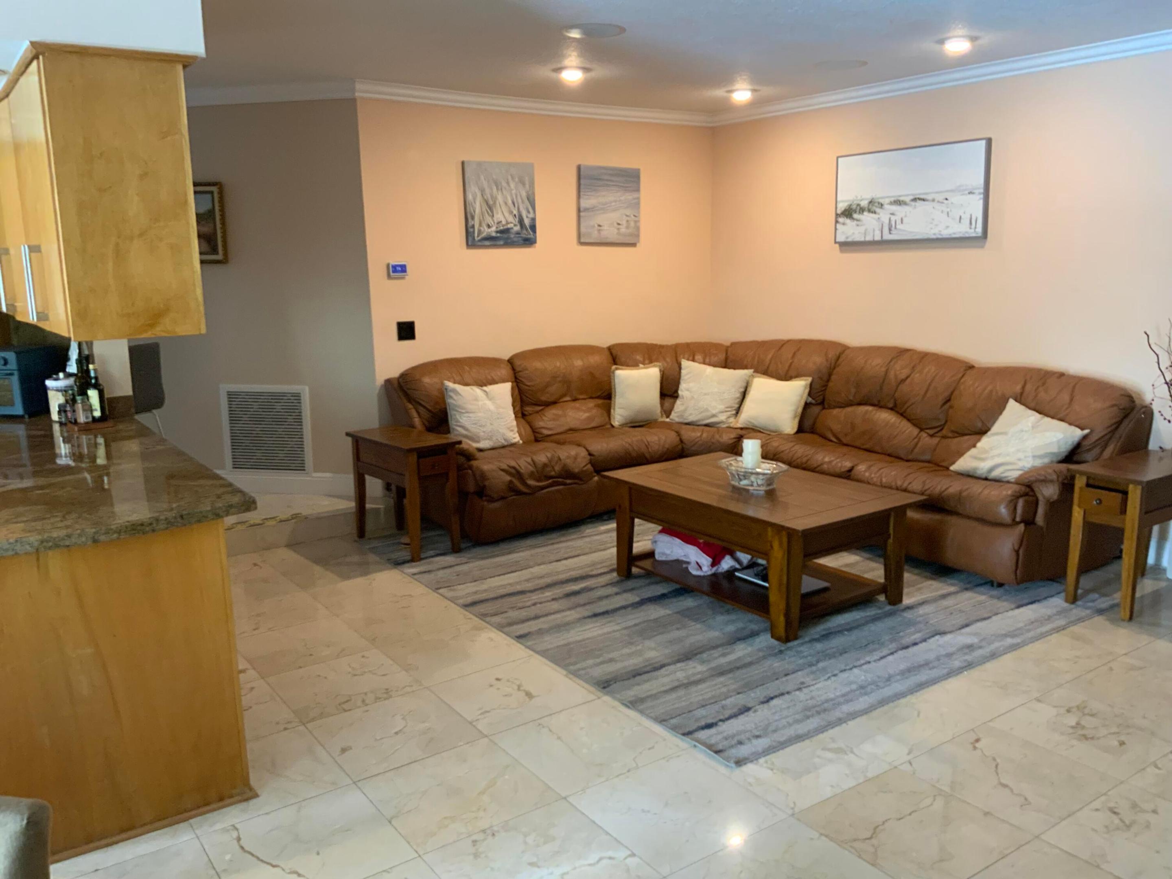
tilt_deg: -9.8
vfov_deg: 48.2
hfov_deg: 61.7
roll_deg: -0.4
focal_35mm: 29
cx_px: 586
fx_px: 982
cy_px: 440
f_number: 1.8
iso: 160
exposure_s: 1/60
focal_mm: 3
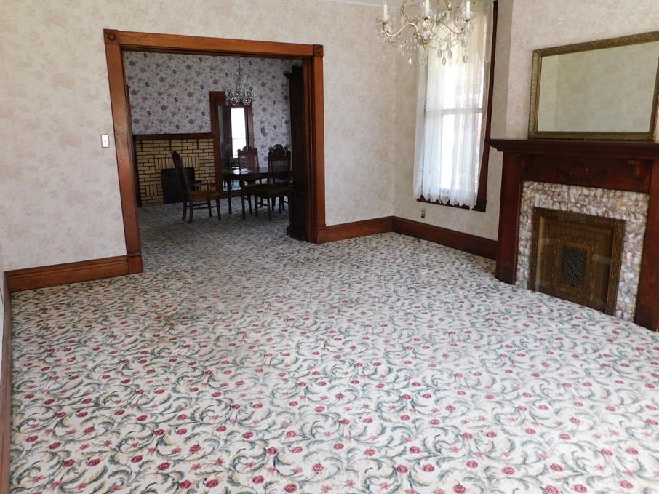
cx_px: 325
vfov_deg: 53.0
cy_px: 242
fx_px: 495
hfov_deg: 67.3
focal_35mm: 26
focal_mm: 4
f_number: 3
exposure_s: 1/30
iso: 200
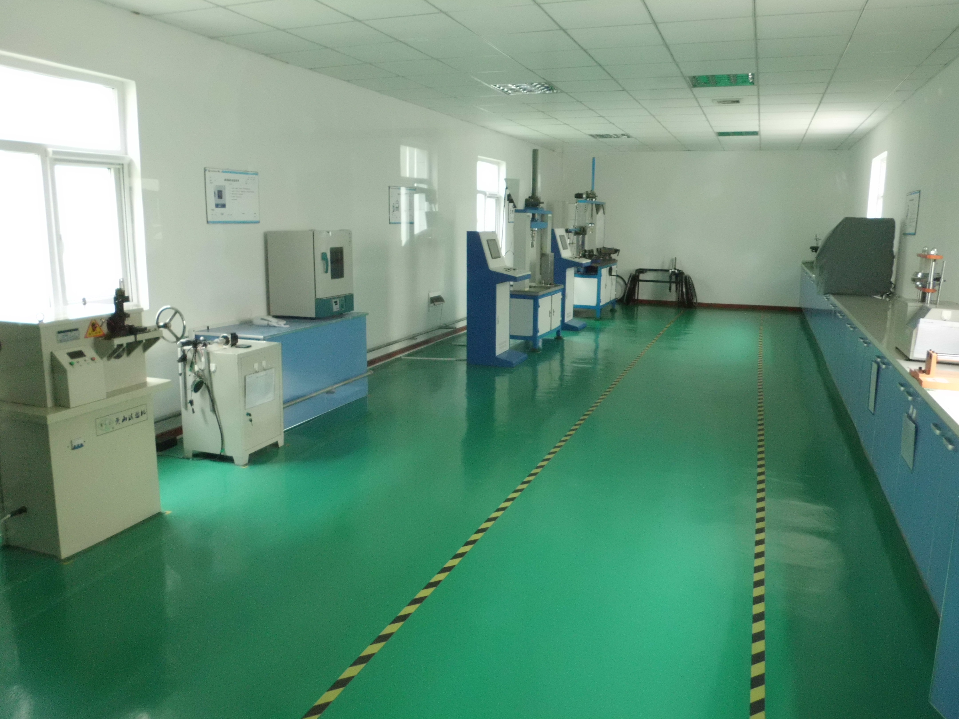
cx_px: 480
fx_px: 720
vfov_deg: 53.1
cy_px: 360
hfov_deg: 67.3
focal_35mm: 26
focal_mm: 4.6
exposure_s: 1/40
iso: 400
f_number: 3.2
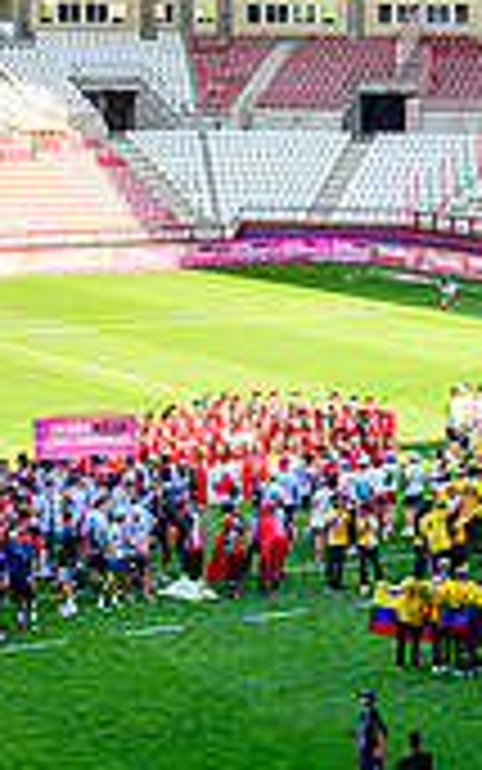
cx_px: 414
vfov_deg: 17.2
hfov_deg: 10.8
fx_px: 2541
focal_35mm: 121
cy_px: 279
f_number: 5.6
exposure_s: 1/320
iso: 250
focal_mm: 45
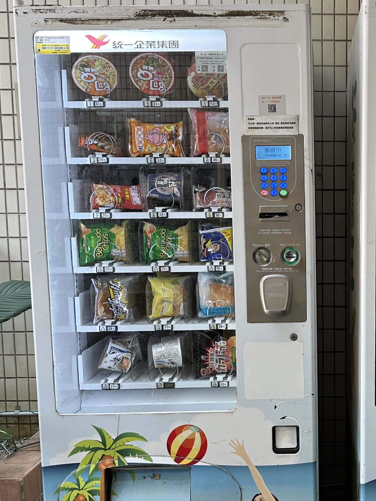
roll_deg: -0.1
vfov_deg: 41.2
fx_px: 666
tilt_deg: -7.2
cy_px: 267
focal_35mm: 46
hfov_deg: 30.2
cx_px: 334
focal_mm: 6.86
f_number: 1.78
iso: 80
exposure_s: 1/99
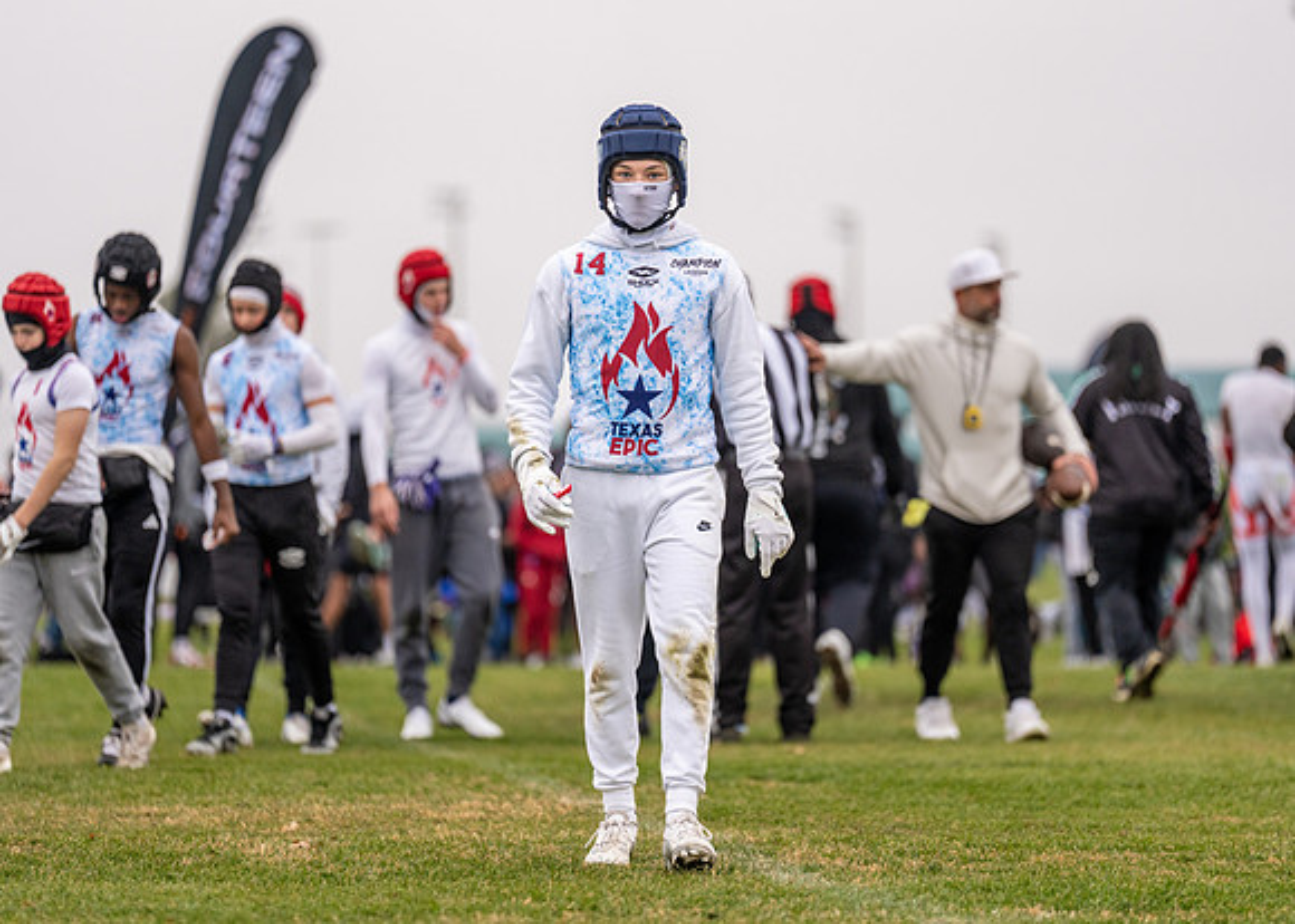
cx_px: 648
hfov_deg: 9.4
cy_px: 462
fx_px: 7897
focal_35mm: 215
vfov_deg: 6.7
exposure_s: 1/1250
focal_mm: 200
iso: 800
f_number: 2.8
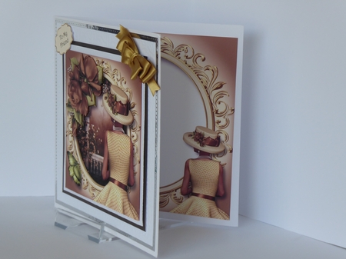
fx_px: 1069
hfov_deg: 18.4
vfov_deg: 13.8
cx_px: 173
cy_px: 130
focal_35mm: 107
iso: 160
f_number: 5
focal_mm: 17.5
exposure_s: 1/60
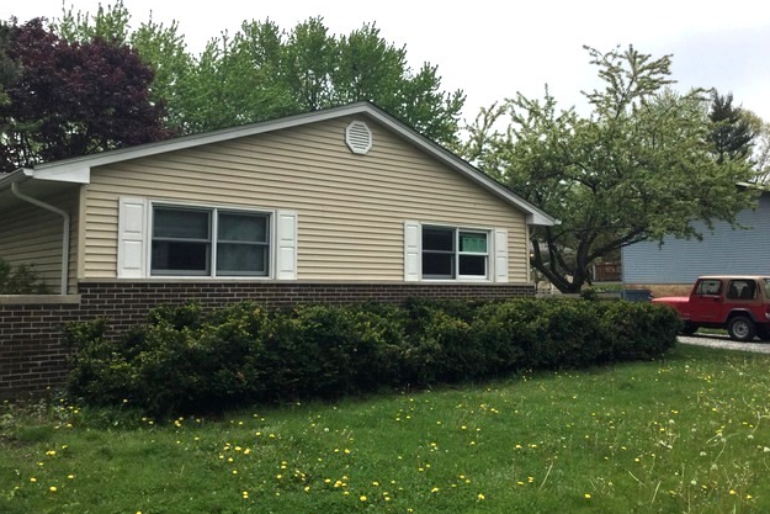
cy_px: 233
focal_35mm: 33
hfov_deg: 57.2
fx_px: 706
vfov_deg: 40.0
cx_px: 378
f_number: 2.4
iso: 25
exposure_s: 1/2092
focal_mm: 3.3
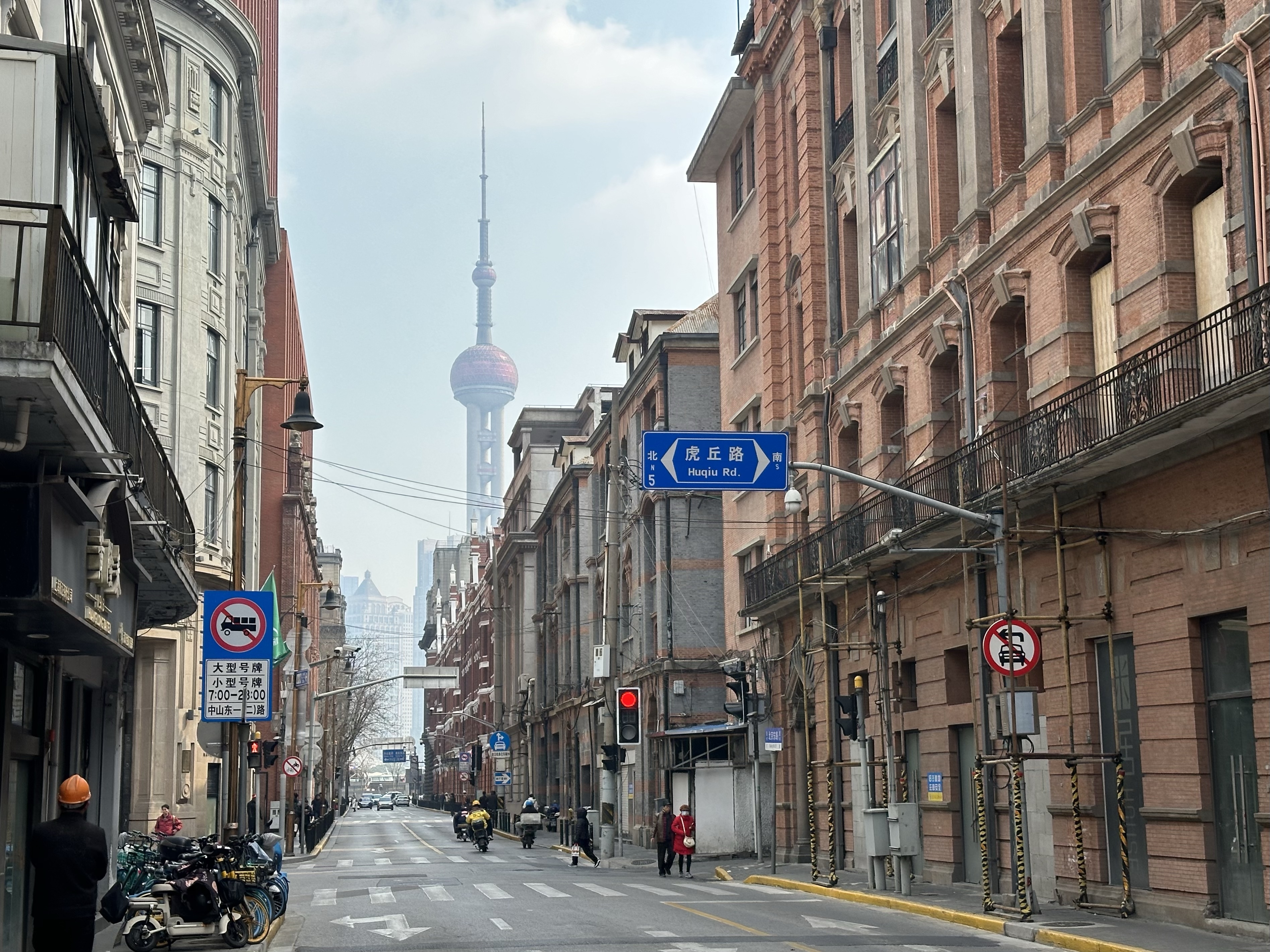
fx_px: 1761
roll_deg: +1.2
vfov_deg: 30.3
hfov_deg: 39.7
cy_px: 476
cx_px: 635
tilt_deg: +9.3
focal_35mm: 48
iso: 64
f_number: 1.78
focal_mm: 6.86
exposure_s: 1/2890
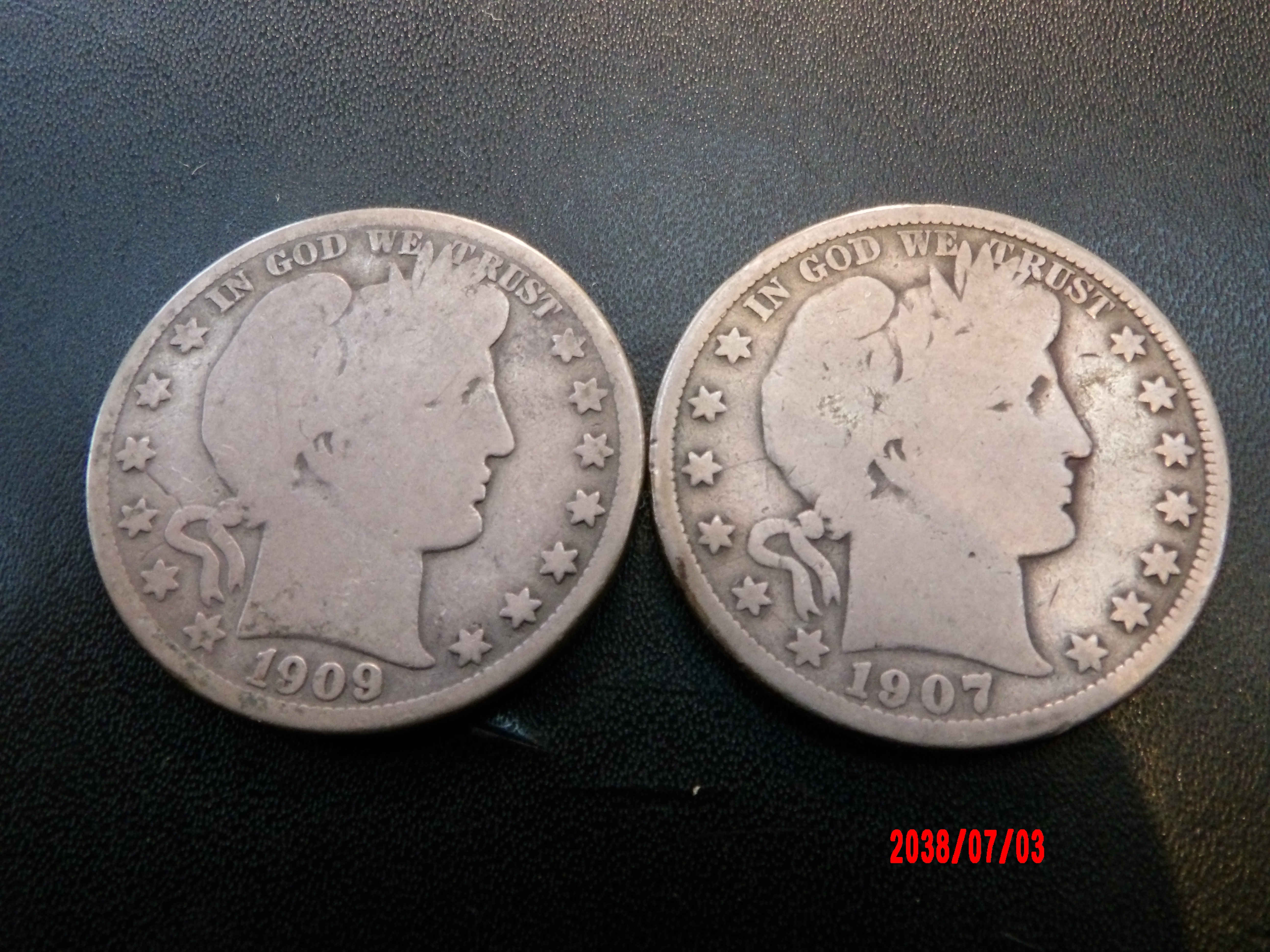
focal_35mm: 34
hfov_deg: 54.0
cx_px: 635
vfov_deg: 41.8
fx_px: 1247
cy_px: 476
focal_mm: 6.2
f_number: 4.5
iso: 800
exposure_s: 1/11
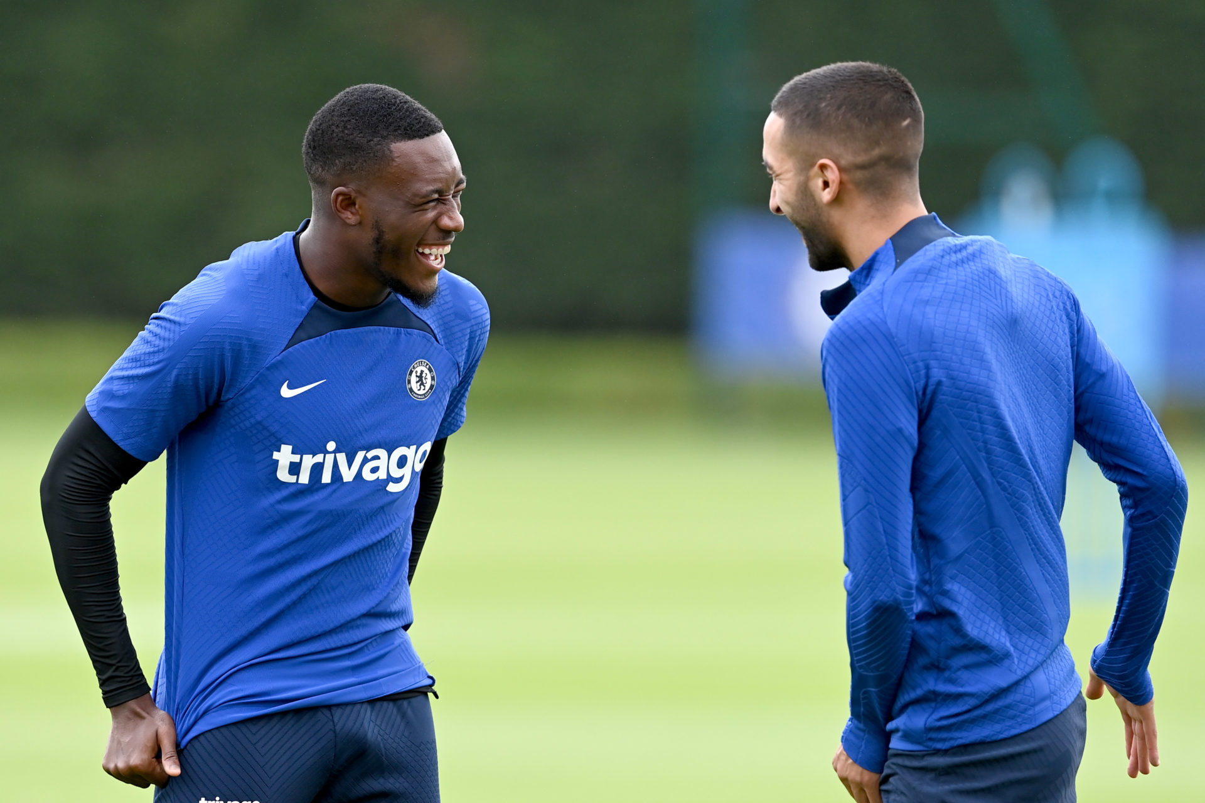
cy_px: 402
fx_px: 13388
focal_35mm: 400
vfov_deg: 3.4
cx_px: 602
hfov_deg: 5.2
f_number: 4
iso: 800
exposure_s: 1/2000
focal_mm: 400
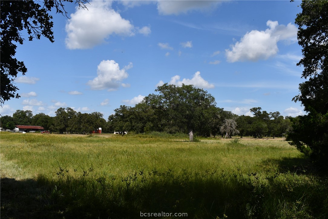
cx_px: 164
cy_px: 110
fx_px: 328
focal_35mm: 36
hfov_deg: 53.1
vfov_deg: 36.9
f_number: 10
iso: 100
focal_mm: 18
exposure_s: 1/400
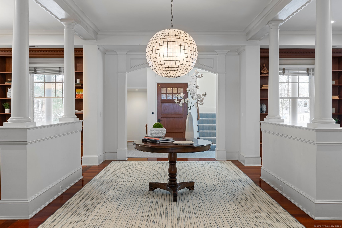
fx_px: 276
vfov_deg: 45.0
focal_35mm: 29
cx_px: 171
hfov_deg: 63.6
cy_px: 114
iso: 200
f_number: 6.3
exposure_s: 2
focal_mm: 29
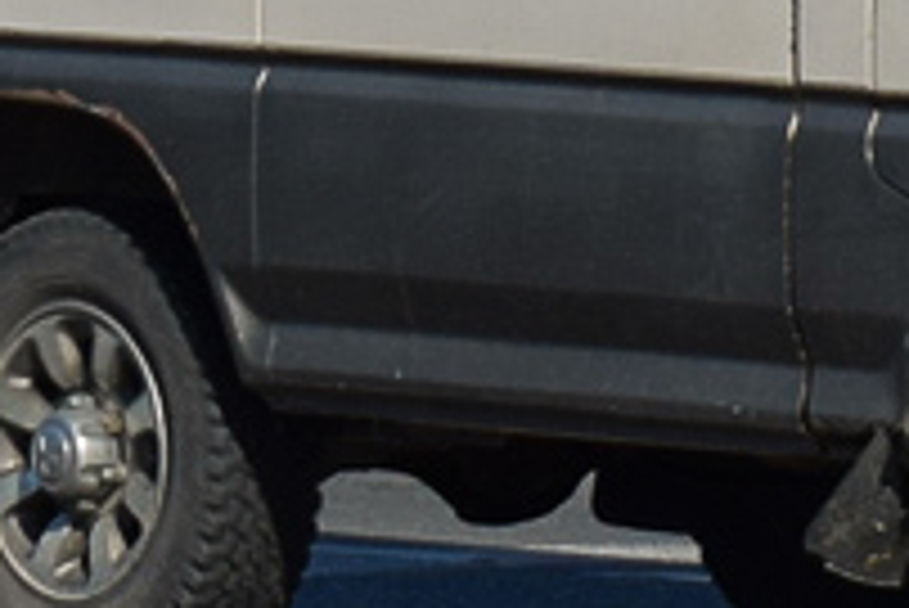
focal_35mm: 489
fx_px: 12355
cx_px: 1274
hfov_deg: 4.2
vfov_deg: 2.8
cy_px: -378
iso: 200
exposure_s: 1/1250
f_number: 7.1
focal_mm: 55
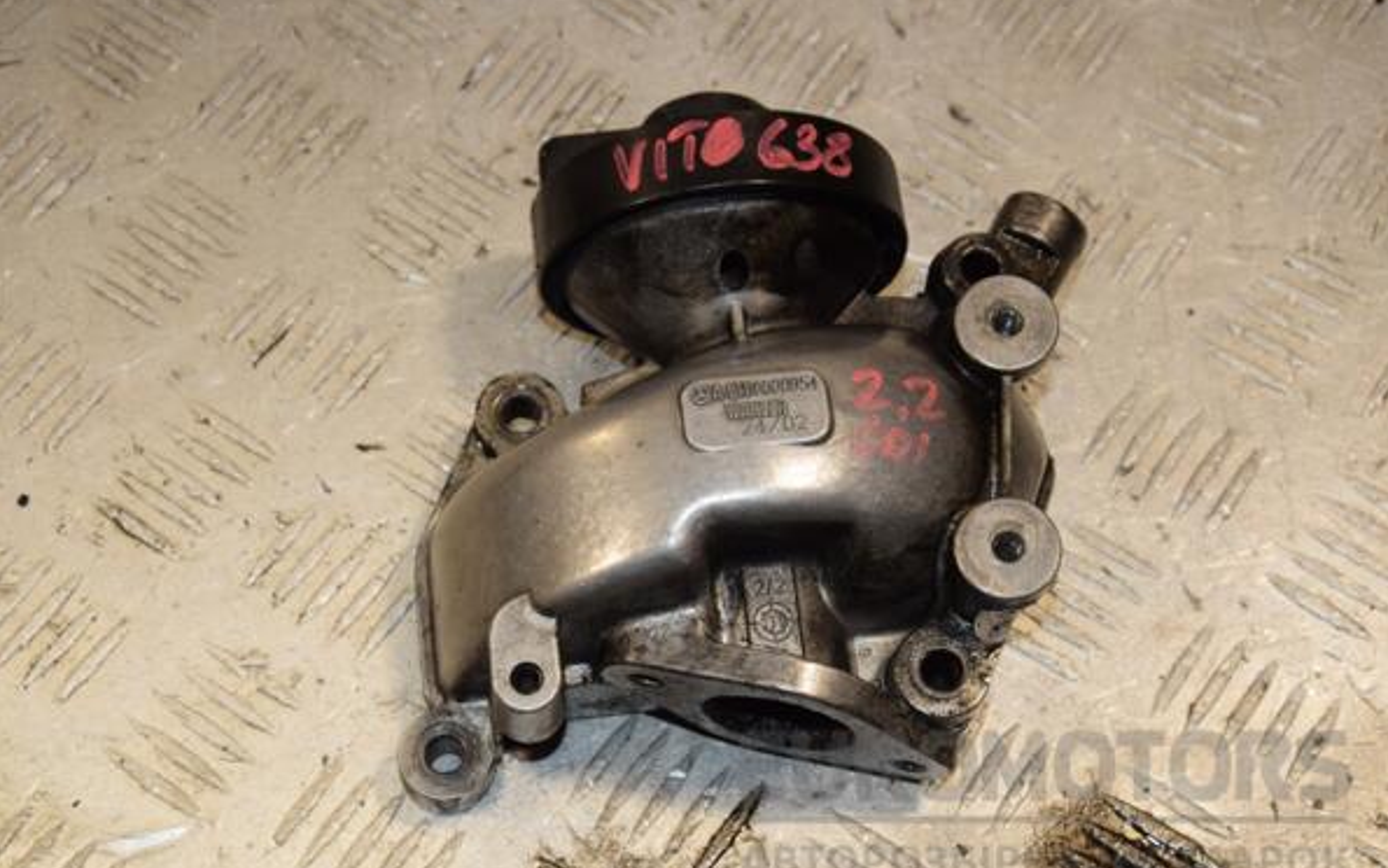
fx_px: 2799
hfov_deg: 27.8
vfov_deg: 17.6
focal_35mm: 74
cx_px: 695
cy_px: 455
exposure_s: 1/200
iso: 800
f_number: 8
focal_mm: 48
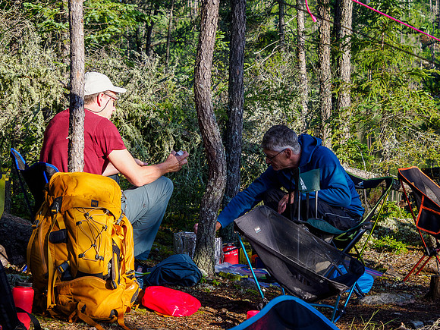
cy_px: 165
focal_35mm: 100
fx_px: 1271
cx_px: 220
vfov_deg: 14.8
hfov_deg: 19.6
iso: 200
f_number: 8
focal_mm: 50
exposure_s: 1/160
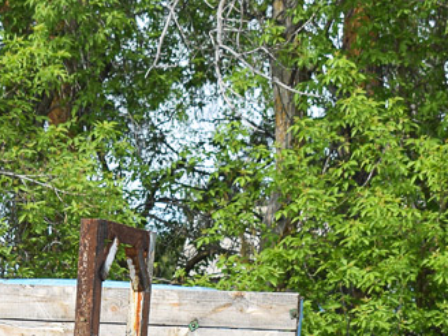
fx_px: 2459
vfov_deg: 7.7
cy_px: 421
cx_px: -139
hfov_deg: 10.2
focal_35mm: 190
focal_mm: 36
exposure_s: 1/320
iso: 100
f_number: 5.6
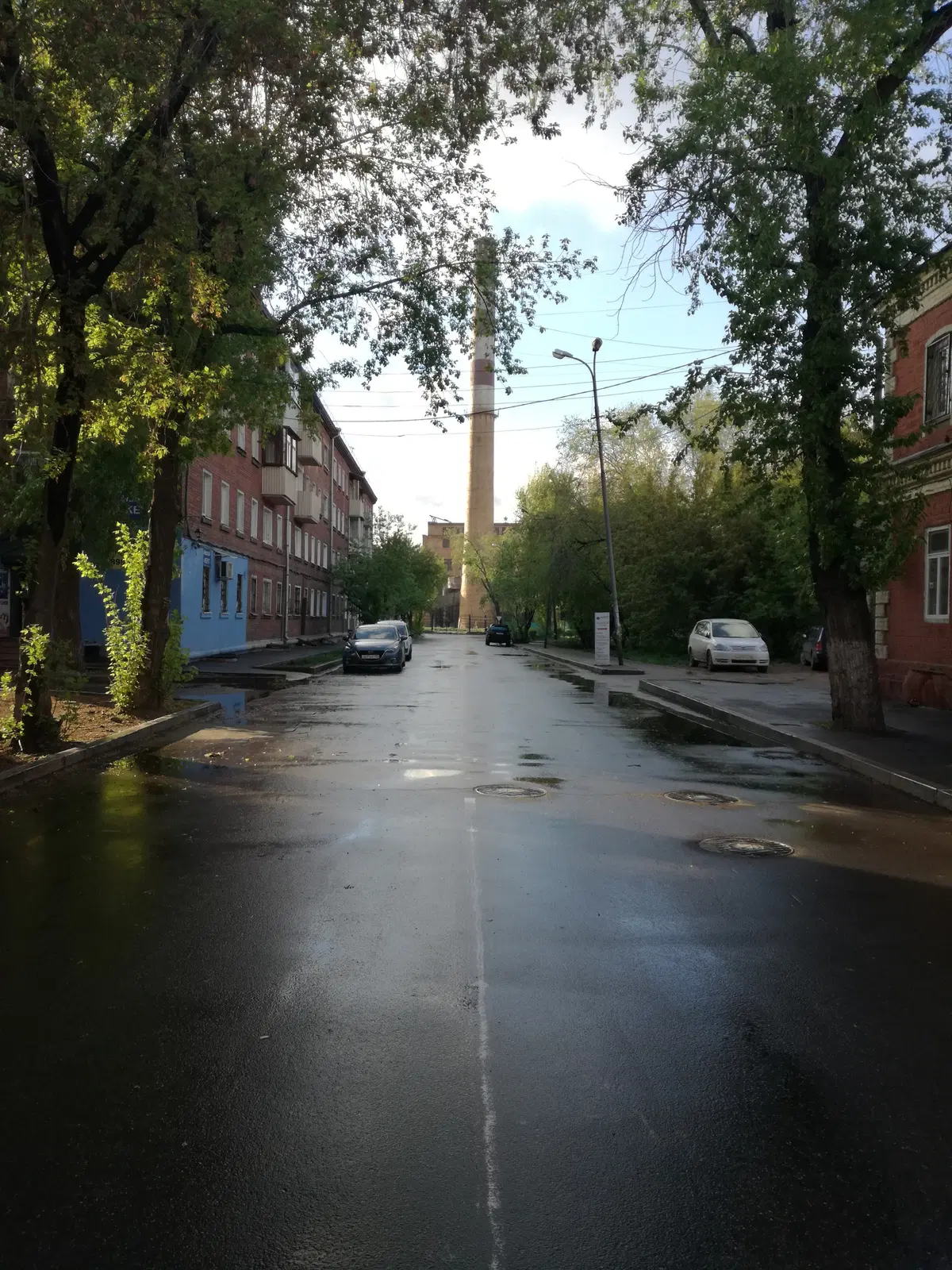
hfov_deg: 51.4
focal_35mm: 27
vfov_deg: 65.3
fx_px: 990
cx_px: 476
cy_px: 635
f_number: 2
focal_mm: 3.79
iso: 50
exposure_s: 1/387
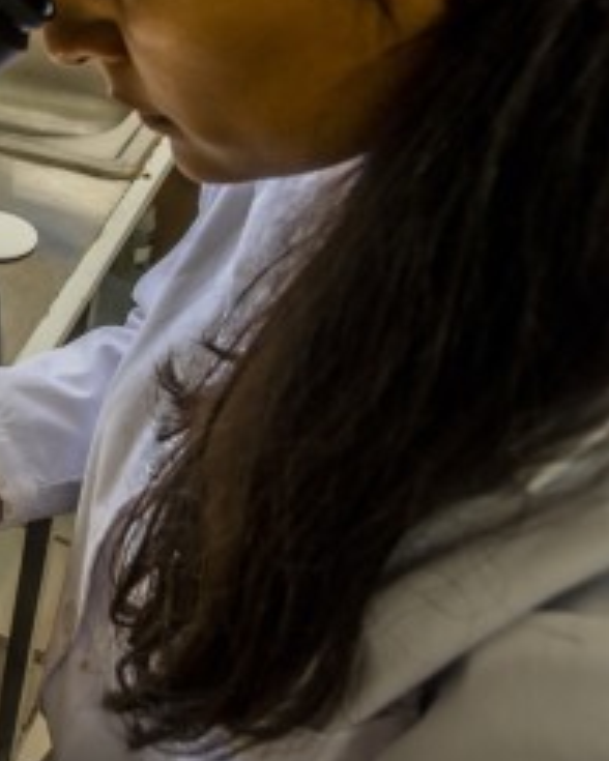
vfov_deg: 40.3
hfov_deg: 27.9
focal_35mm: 46
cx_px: -152
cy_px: 346
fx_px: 1036
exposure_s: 1/25
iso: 500
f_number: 7.1
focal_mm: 24
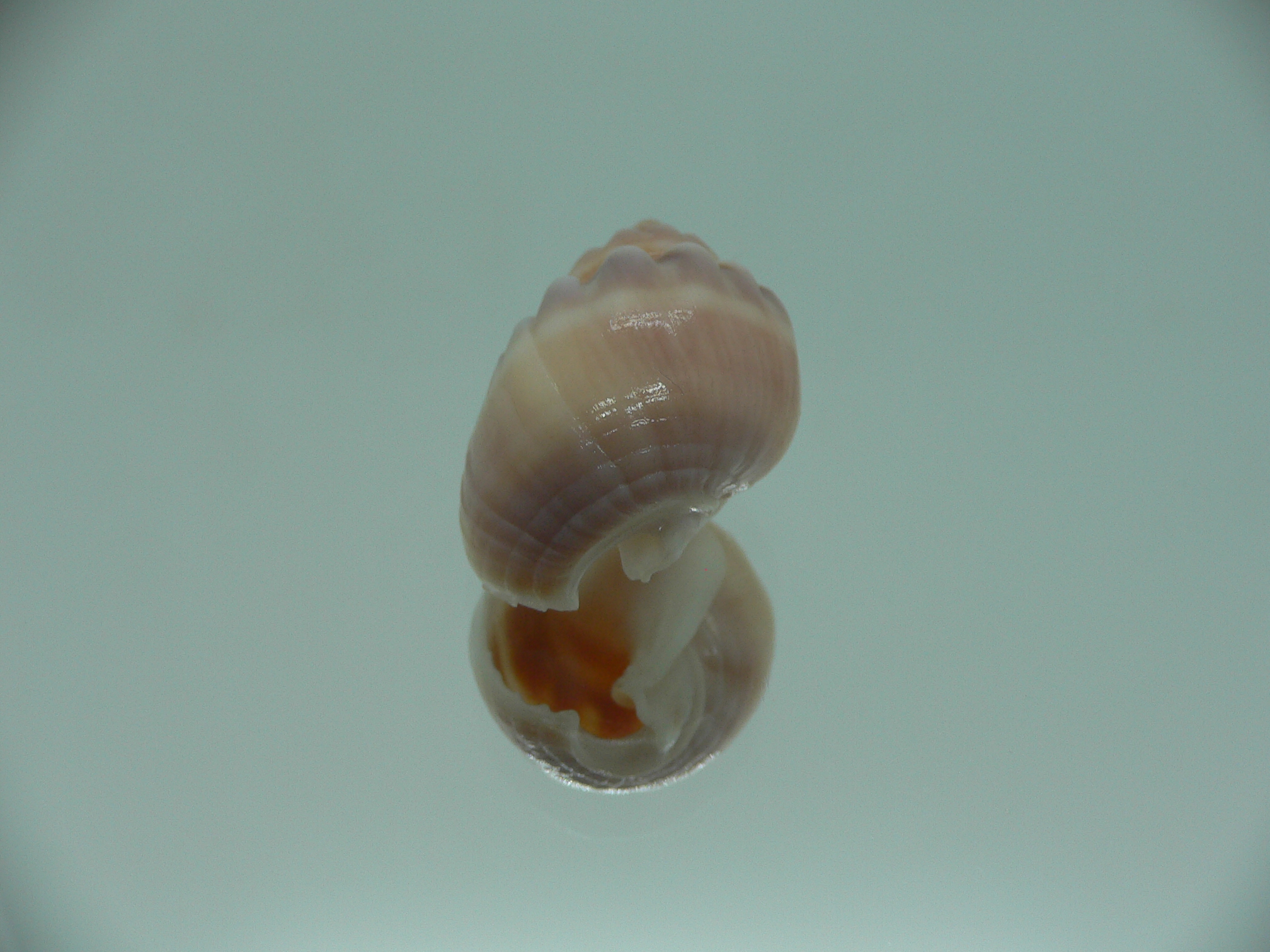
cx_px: 635
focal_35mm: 35
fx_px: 1284
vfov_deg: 40.7
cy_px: 476
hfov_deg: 52.6
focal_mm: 4.6
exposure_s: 1/60
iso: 80
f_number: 2.8
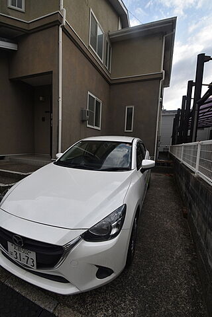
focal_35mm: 15
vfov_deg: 100.4
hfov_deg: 77.3
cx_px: 106
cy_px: 158
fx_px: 132
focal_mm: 10
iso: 100
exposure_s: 1/250
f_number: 8
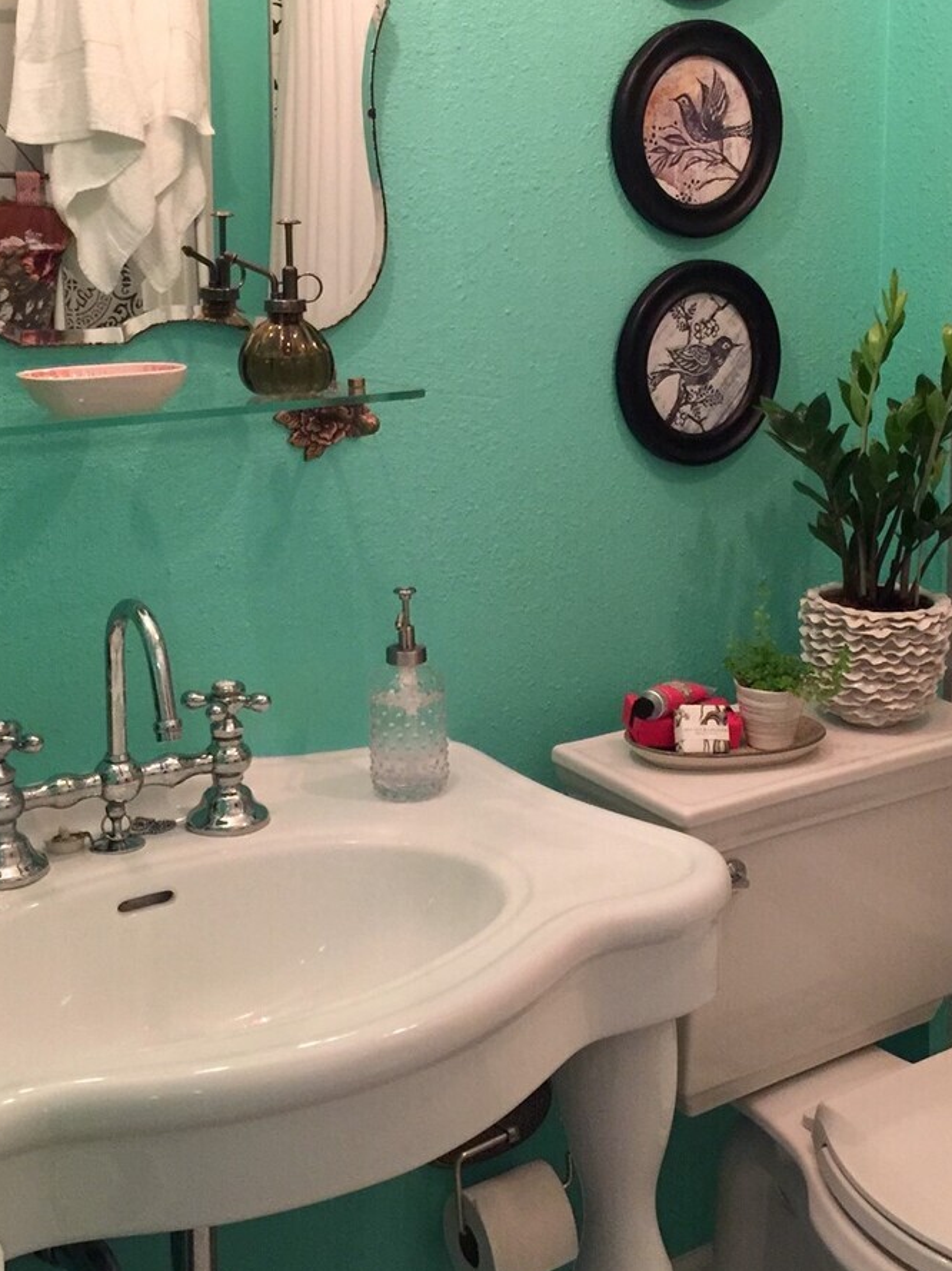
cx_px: 582
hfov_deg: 30.8
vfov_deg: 40.3
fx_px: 1725
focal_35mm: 47
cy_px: 535
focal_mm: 4.15
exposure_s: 1/15
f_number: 2.2
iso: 125
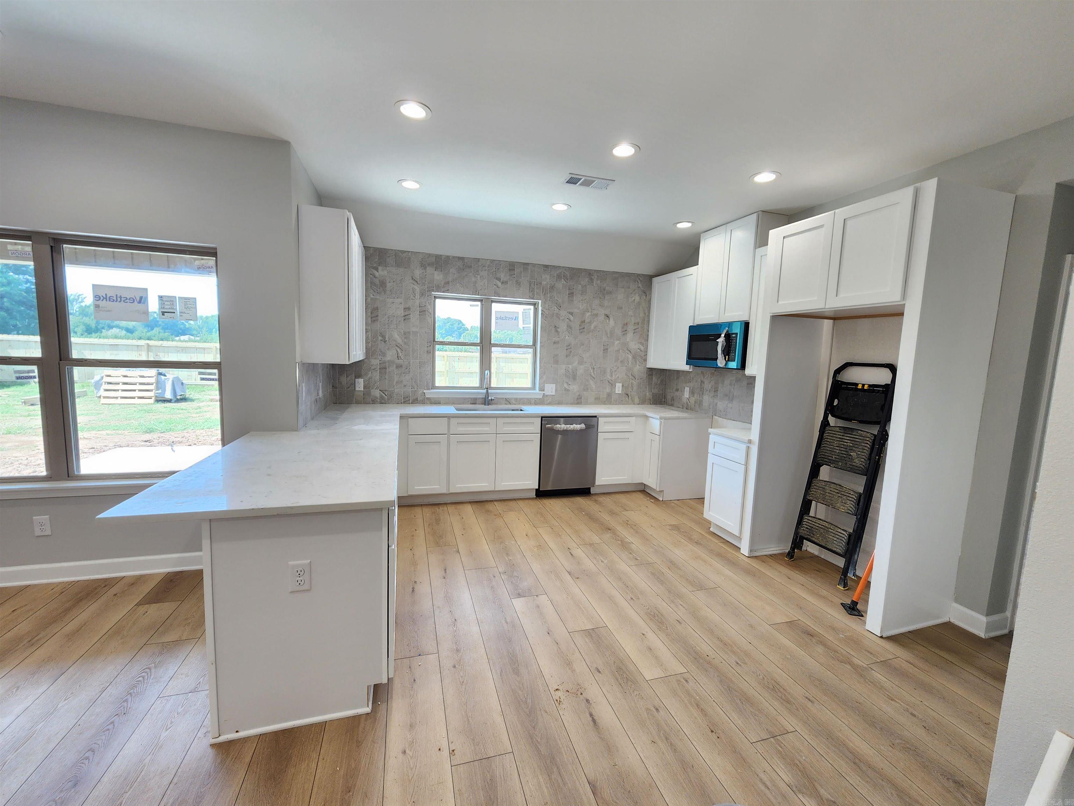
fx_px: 403
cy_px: 403
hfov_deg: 106.2
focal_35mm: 13
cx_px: 537
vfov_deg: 89.9
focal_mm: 2.2
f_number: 2.2
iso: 80
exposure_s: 1/60
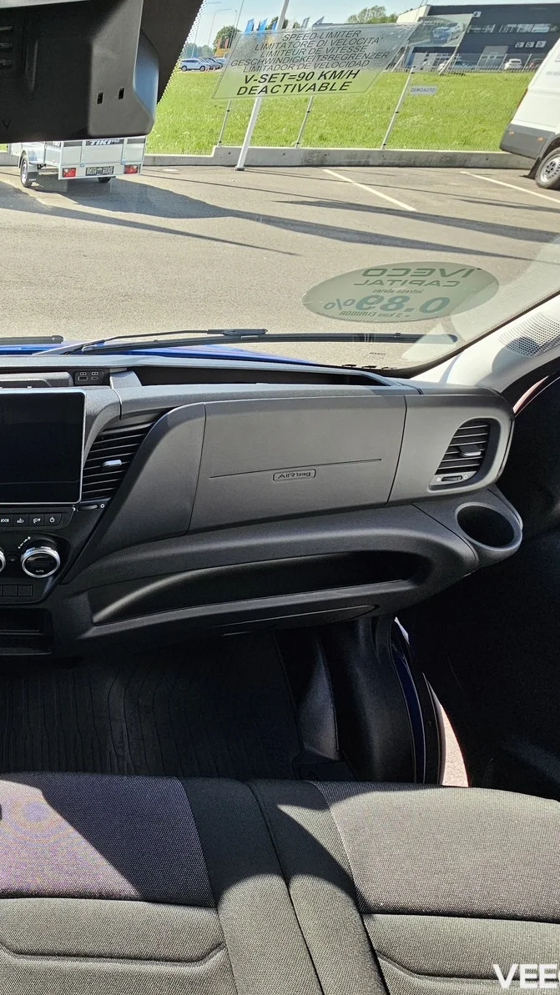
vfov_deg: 89.6
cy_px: 498
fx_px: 502
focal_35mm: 19
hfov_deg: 45.1
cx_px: -47
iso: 50
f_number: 2.2
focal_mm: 2.2
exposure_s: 1/262
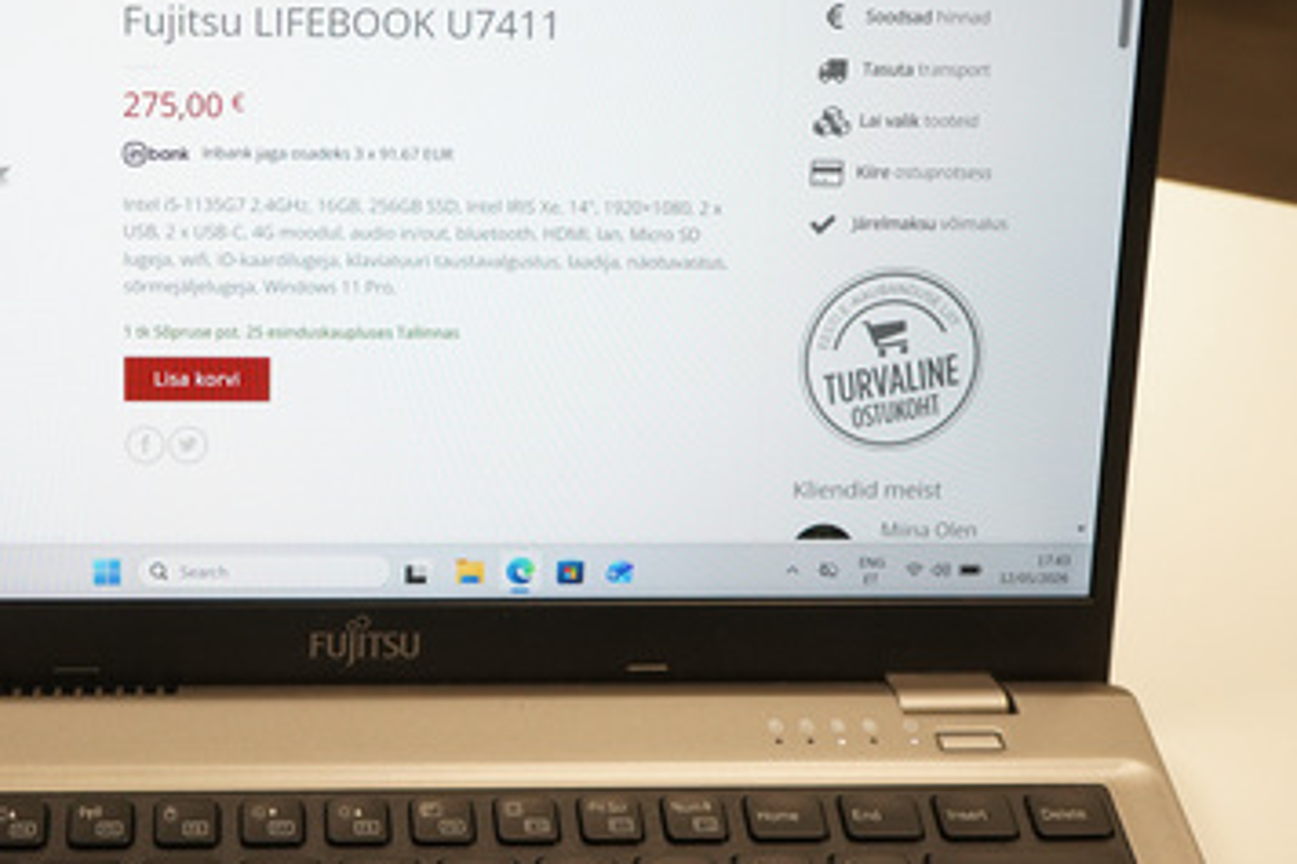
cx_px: 306
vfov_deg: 25.0
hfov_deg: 35.9
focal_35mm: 54
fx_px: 1945
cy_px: 357
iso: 2000
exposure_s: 1/100
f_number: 7.1
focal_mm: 32
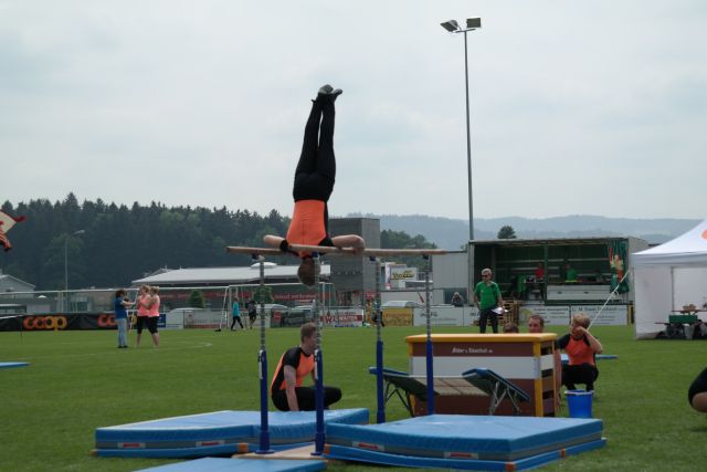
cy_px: 236
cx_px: 354
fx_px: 1650
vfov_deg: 16.3
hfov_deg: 24.2
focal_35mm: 84
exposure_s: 1/400
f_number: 7.1
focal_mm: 55
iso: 100
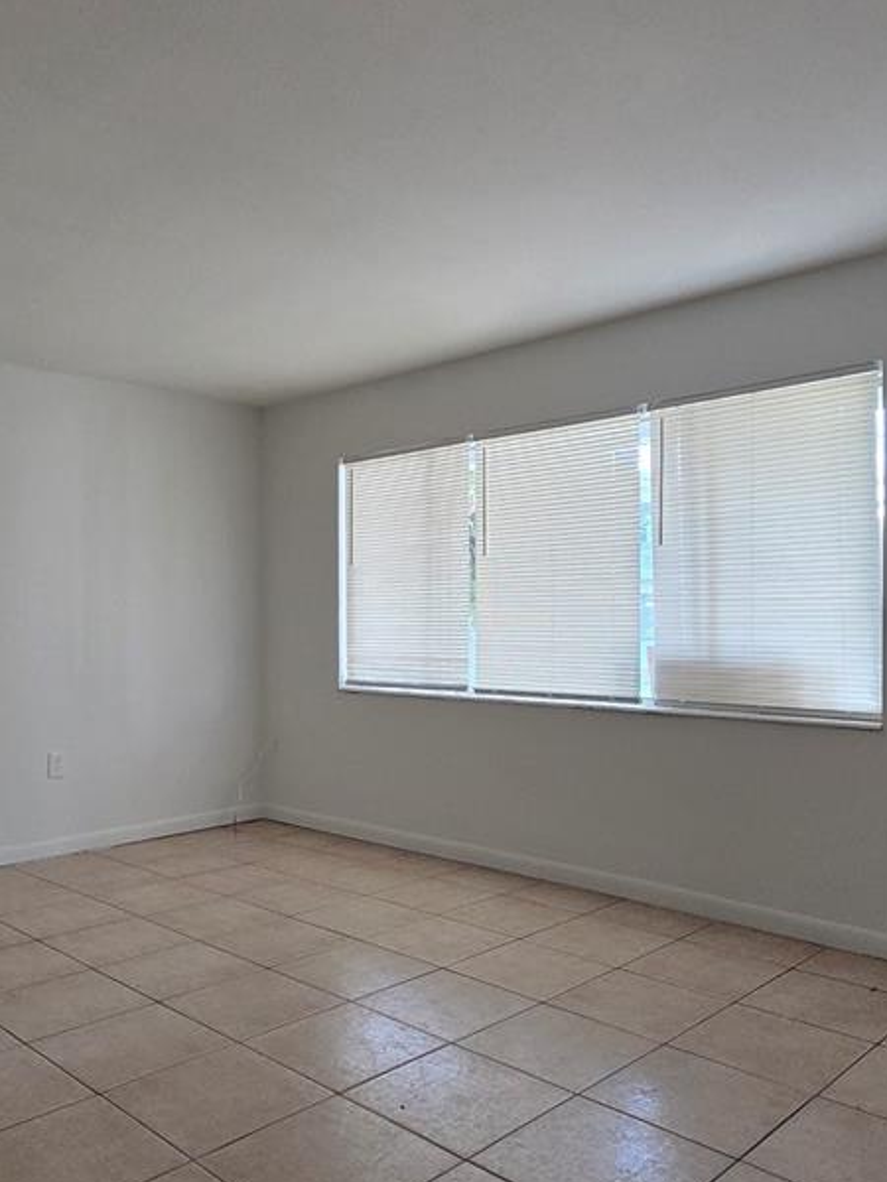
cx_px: 398
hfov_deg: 53.0
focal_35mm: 26
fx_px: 888
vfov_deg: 67.2
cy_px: 642
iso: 500
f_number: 2.2
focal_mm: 2.2
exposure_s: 1/100
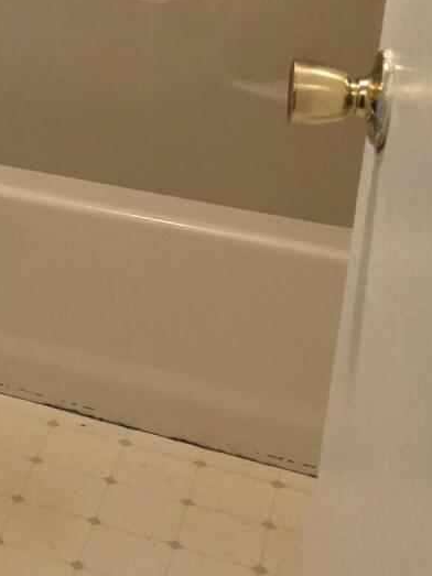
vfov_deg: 21.4
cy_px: -14
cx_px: -360
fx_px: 1465
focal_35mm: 88
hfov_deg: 14.6
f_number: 1.7
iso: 400
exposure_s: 1/120
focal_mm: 6.3
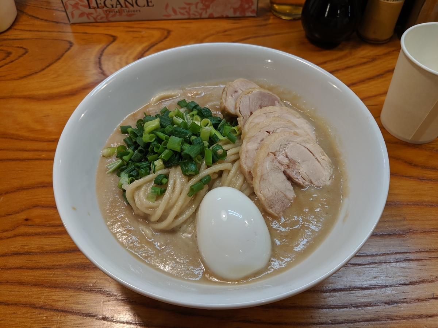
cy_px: 164
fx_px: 342
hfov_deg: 65.3
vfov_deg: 51.4
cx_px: 219
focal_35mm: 27
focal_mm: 4.44
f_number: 1.8
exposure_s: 1/59.9
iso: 57
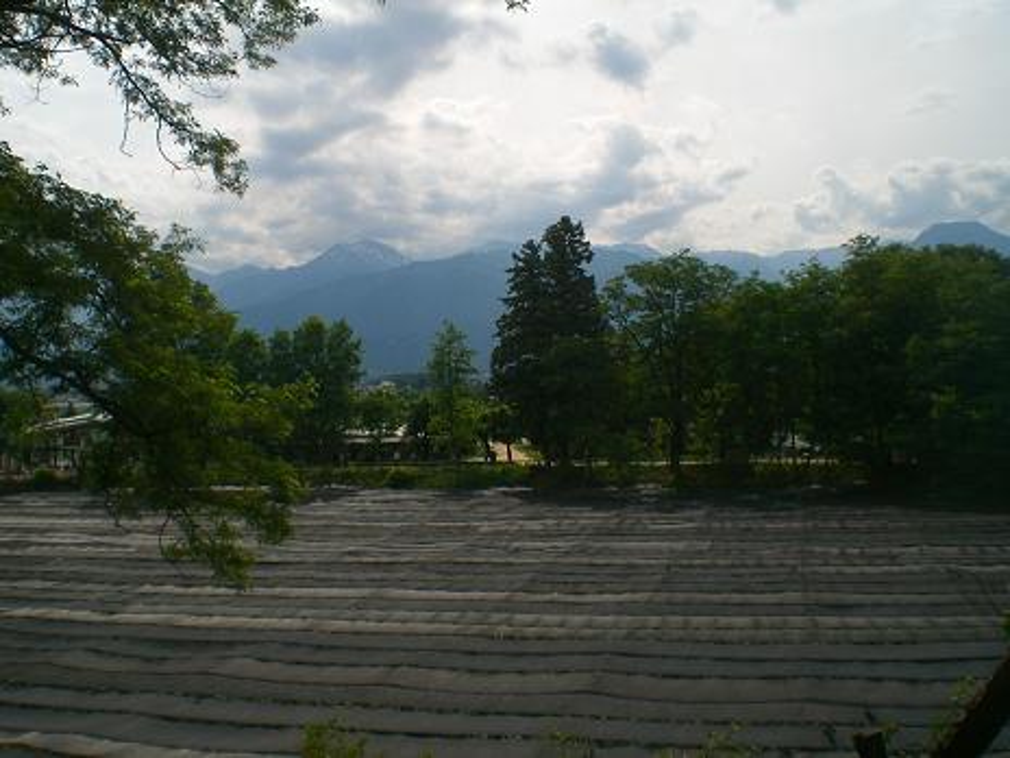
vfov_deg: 37.7
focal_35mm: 38
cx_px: 505
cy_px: 379
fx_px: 1109
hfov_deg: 49.0
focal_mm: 6.3
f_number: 4.4
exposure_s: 1/1000
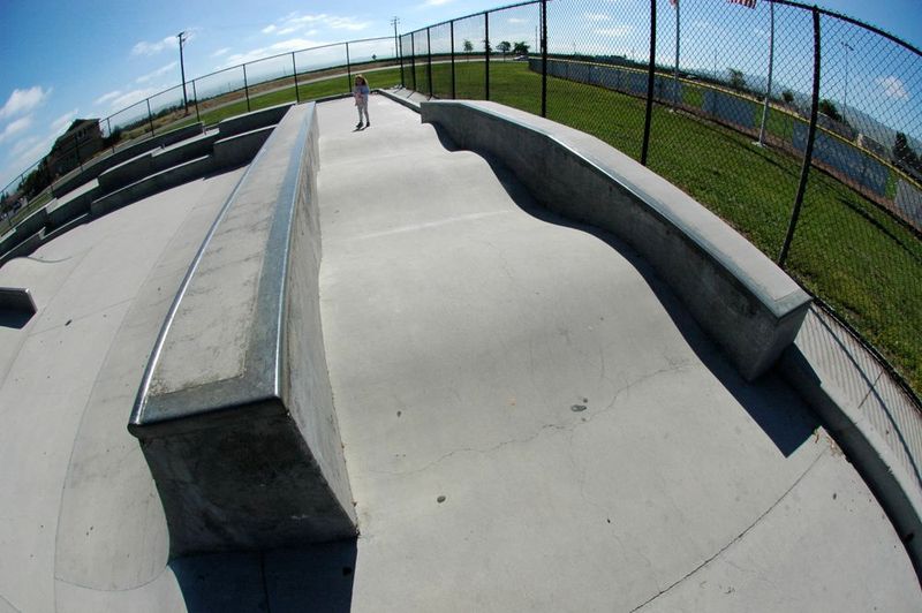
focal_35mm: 16
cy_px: 306
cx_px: 461
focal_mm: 10.5
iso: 800
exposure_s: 1/1000
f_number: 16
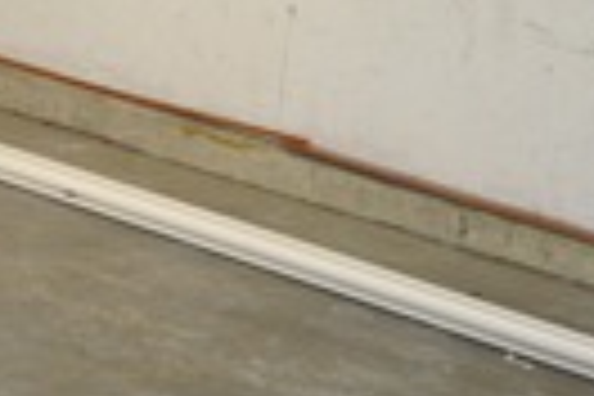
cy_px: -32
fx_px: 2161
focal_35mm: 131
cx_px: -526
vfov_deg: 10.4
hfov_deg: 13.7
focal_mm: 18
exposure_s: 1/60
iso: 450
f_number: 3.5
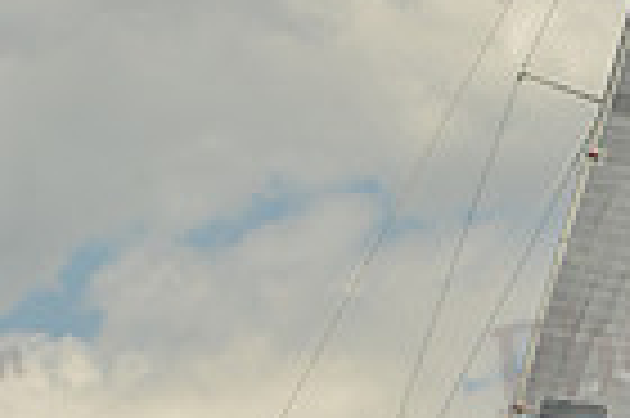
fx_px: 5646
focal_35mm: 323
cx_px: 259
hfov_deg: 6.4
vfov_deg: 4.2
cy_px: 598
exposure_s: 1/800
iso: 400
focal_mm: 78
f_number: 7.1
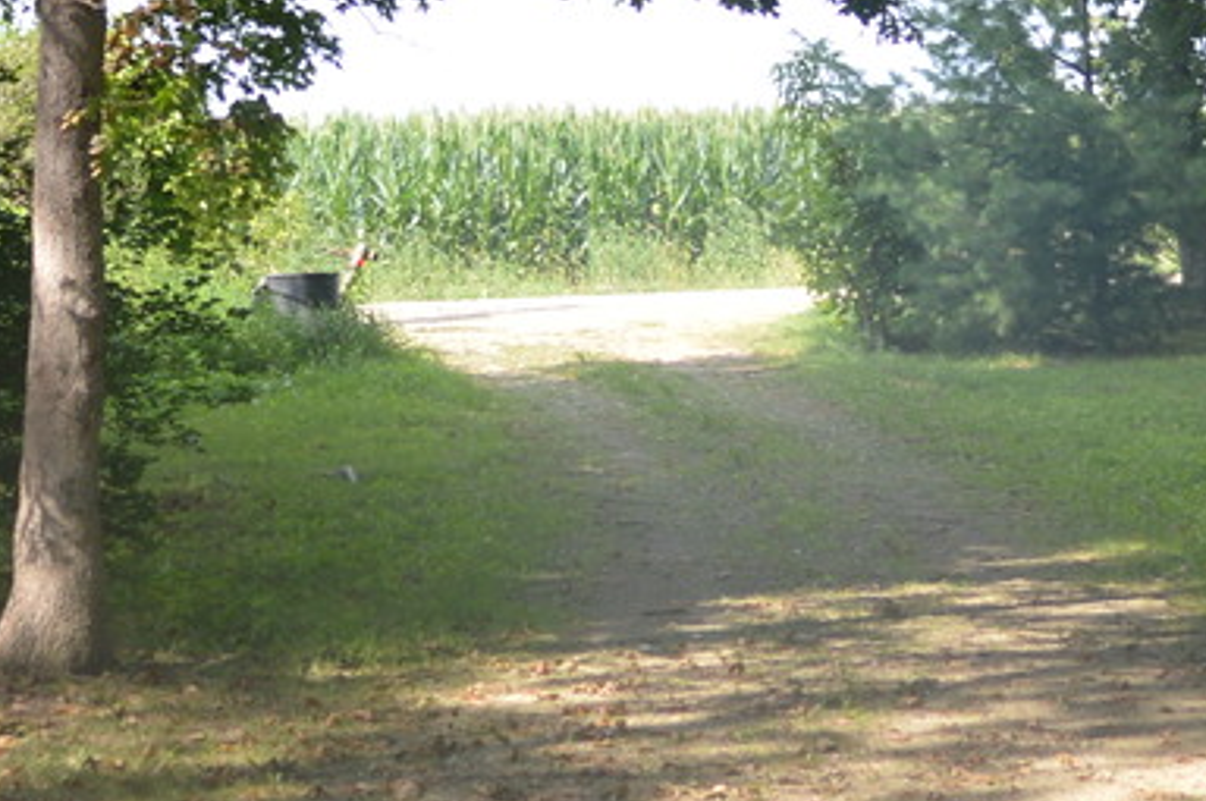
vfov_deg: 10.8
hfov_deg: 16.0
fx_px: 4249
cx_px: 967
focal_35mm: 127
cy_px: 487
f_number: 4
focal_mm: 20
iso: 100
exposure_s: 1/160
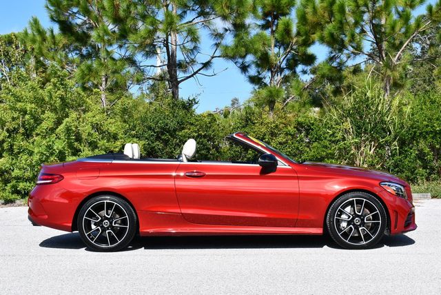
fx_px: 785
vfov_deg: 21.3
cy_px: 148
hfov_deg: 31.4
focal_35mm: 64
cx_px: 220
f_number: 8
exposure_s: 1/250
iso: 100
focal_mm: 32
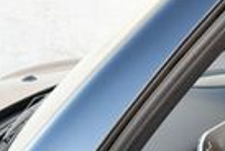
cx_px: 409
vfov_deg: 8.0
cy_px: 266
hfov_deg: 11.3
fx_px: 1052
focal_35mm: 168
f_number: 3.5
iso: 500
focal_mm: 18
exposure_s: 1/250
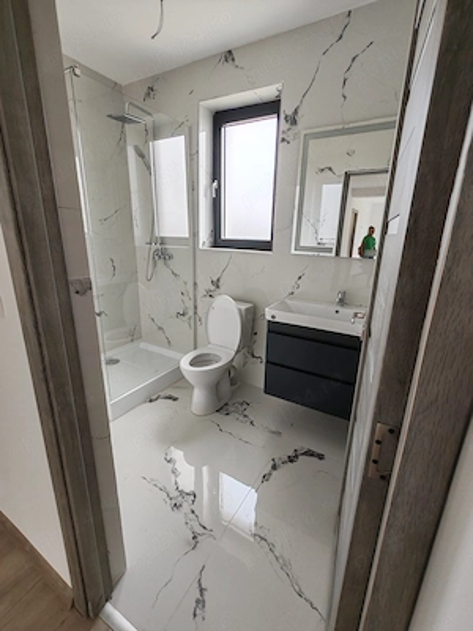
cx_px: 236
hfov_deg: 78.1
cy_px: 316
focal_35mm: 16
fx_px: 292
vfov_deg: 94.5
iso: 50
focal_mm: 1.96
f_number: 2.2
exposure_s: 1/50
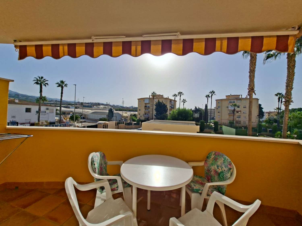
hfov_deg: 106.2
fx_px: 113
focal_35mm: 13
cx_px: 151
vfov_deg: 89.9
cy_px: 113
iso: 40
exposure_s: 1/3906
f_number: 2.2
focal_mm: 1.74
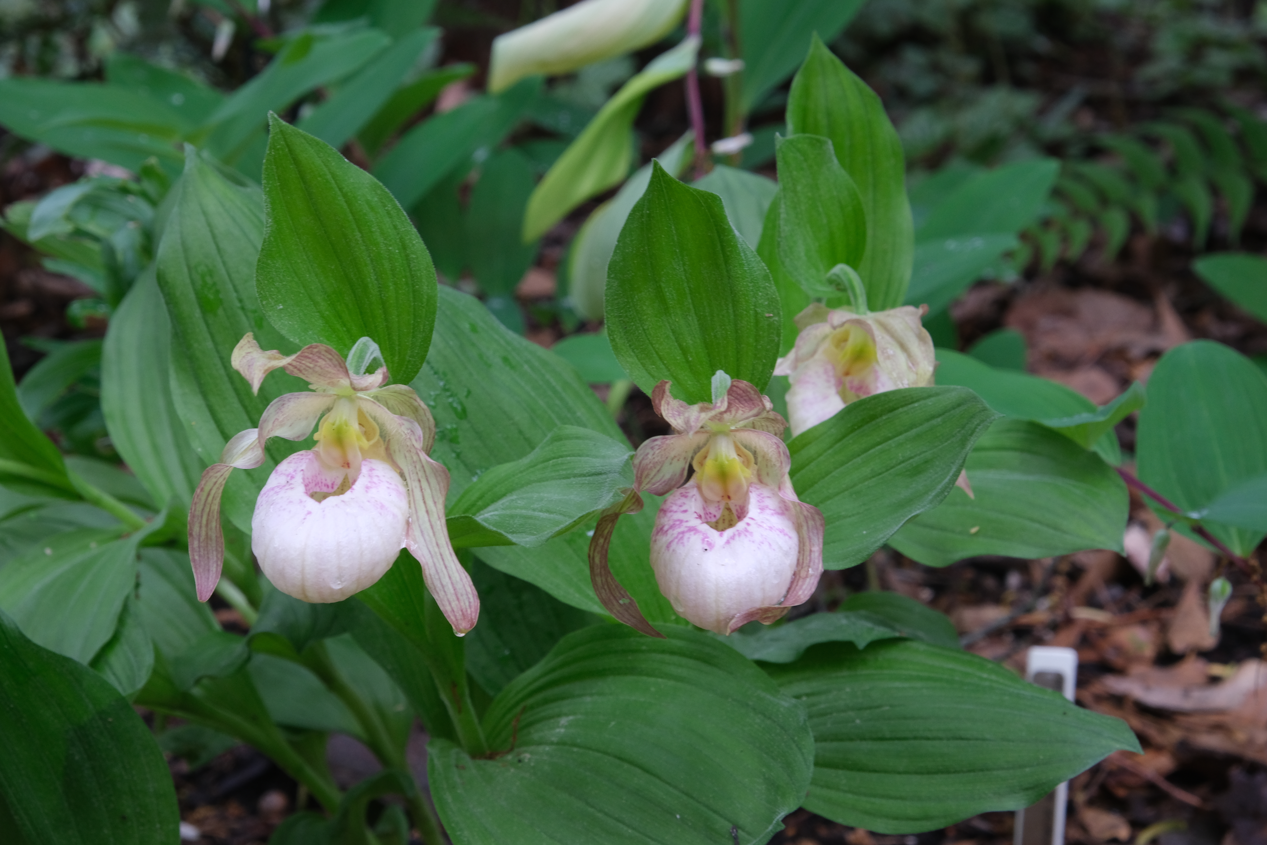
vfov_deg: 16.5
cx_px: 634
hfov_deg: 24.5
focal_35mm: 83
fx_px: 2921
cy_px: 422
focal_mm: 55
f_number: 11
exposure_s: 1/10
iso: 800
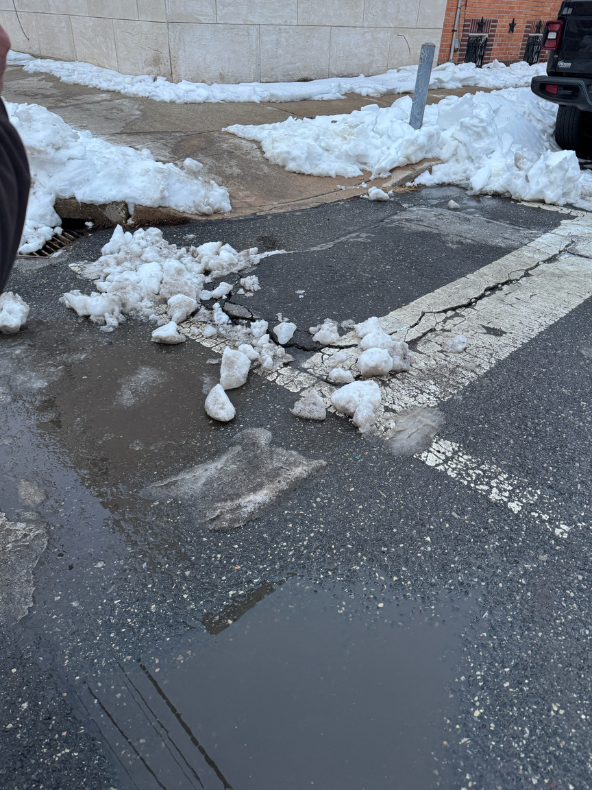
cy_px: 386
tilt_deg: -31.5
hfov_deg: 54.9
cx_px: 304
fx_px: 570
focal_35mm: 25
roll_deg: -1.3
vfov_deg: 69.4
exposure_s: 1/74
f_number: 1.78
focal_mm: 6.76
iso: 200
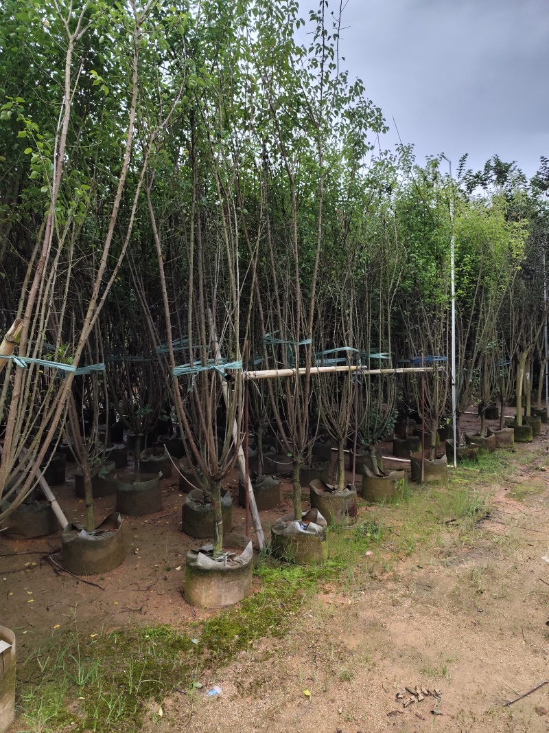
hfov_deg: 58.9
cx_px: 274
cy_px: 366
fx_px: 486
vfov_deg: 73.9
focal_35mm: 23
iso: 50
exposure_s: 1/436
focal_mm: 6.19
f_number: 1.65
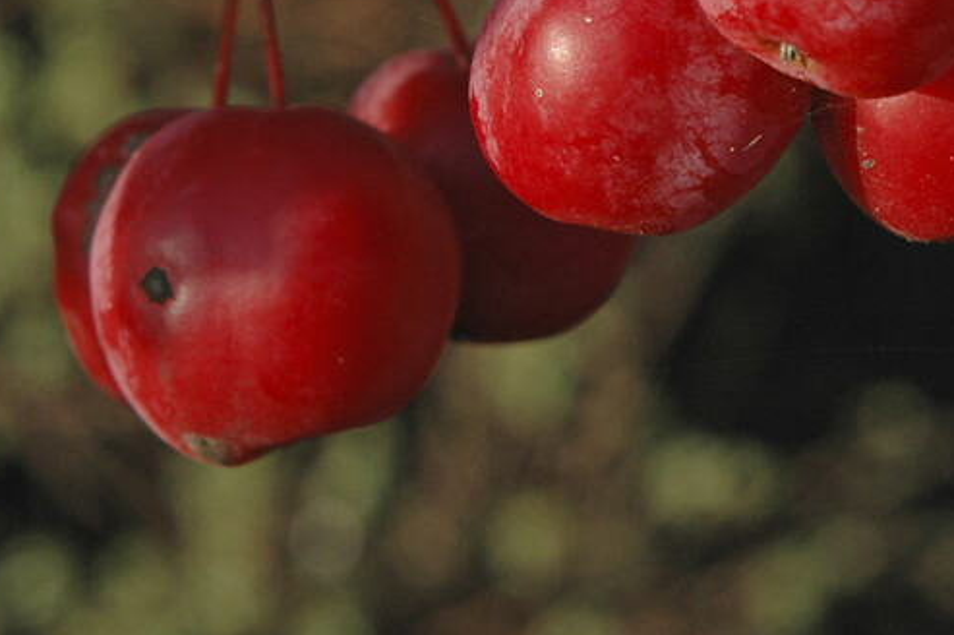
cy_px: -18
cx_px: 811
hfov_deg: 11.0
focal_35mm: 187
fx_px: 4952
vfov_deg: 7.3
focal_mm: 60
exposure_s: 1/160
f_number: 11
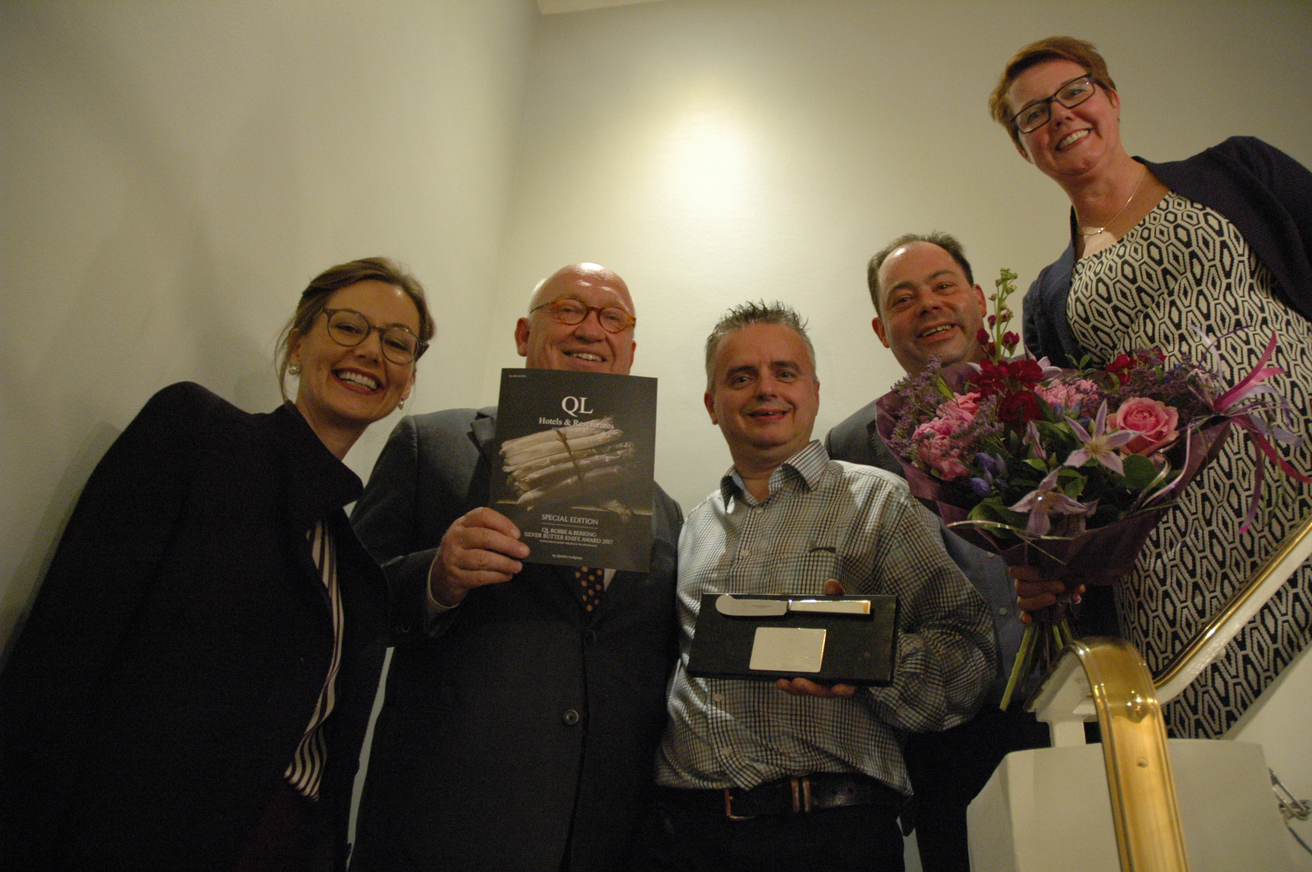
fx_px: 983
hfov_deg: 67.4
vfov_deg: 47.8
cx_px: 656
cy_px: 436
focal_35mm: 27
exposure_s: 1/50
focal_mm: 18
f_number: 3.5
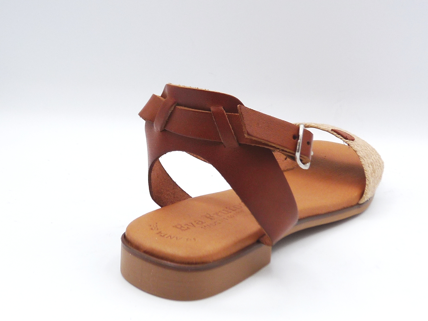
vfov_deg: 29.1
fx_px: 618
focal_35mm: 50
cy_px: 160
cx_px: 214
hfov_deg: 38.2
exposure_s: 1/200
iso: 100
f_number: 4
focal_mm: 4.9
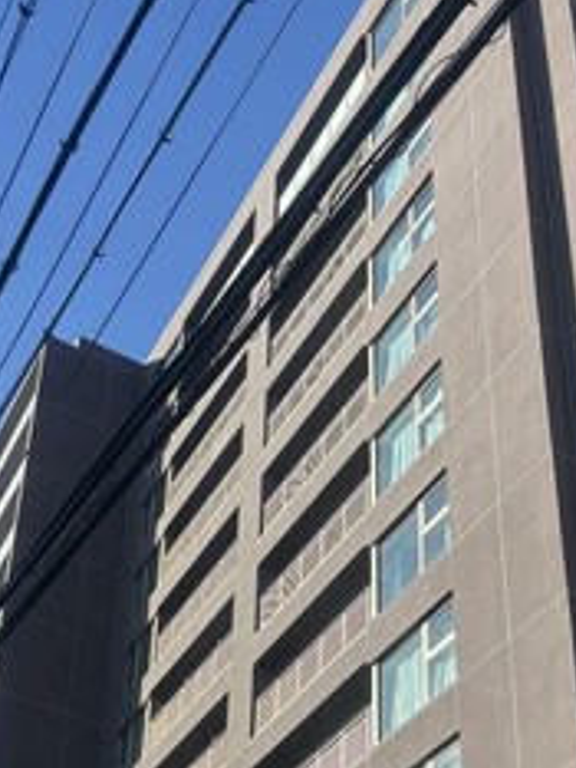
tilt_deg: +29.0
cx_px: 155
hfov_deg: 24.2
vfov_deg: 28.8
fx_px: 1330
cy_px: 867
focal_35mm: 60
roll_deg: -5.2
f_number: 1.6
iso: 50
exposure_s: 1/1876
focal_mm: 5.96
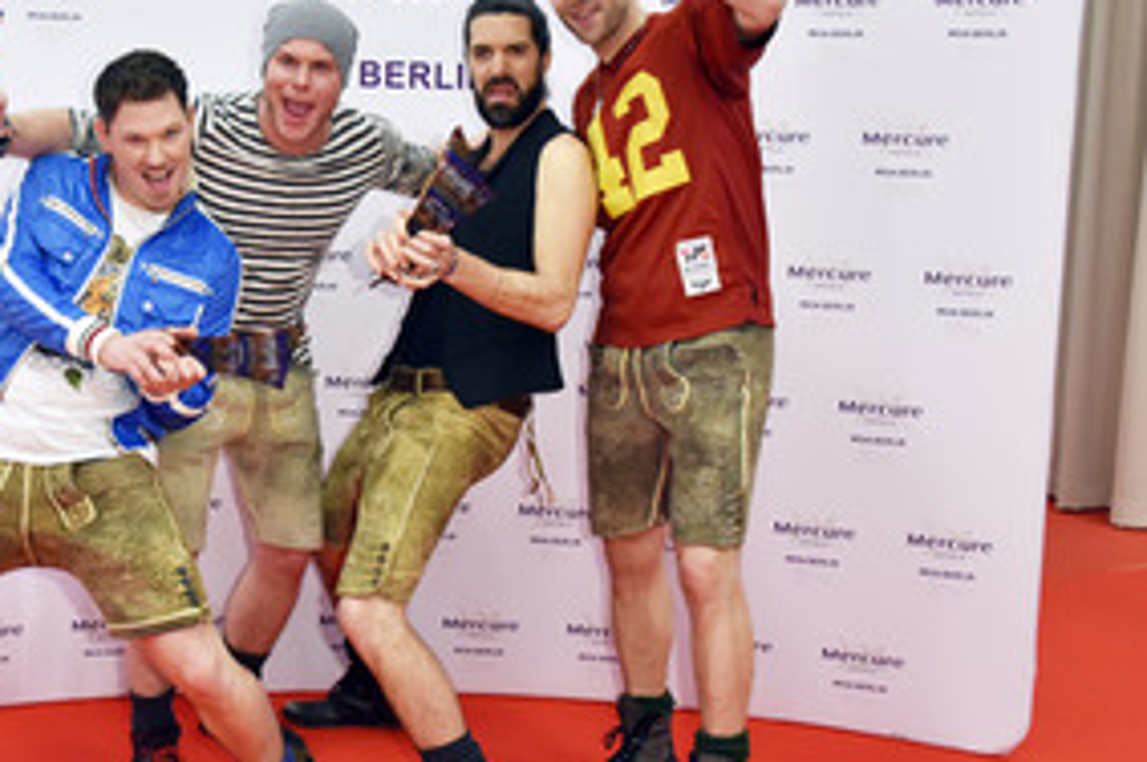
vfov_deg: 26.4
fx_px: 1623
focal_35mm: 51
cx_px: 367
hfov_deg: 38.4
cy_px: 328
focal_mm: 32
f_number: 5.6
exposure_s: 1/125
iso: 1600
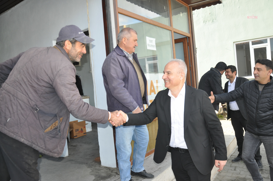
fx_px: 205
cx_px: 136
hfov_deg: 67.4
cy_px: 90
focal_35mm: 27
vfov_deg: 47.8
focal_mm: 18
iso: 200
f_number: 4.5
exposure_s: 1/200
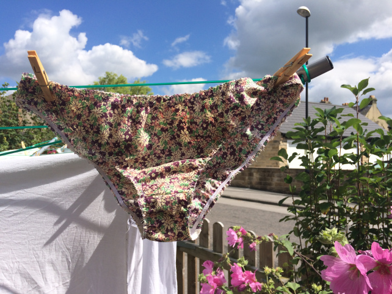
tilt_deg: +0.1
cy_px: 147
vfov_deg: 48.3
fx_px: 329
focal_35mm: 29
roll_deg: -0.6
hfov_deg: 61.6
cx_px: 196
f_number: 2.2
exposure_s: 1/2283
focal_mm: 4.15
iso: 32
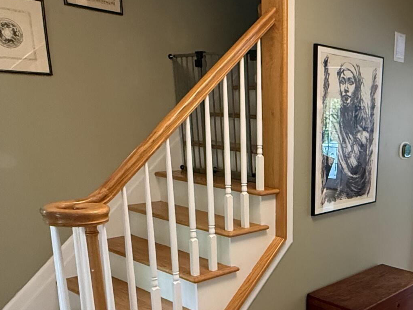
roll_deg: -2.3
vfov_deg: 33.9
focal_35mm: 41
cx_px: 370
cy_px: 256
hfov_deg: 42.1
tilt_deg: -16.5
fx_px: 489
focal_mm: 2.22
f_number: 2.2
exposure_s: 1/60
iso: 640
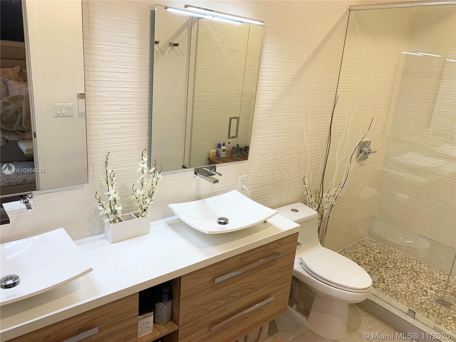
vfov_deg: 53.1
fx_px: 343
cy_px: 171
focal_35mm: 26
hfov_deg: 67.3
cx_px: 228
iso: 50
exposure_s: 1/60
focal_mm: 4.25
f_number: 1.8
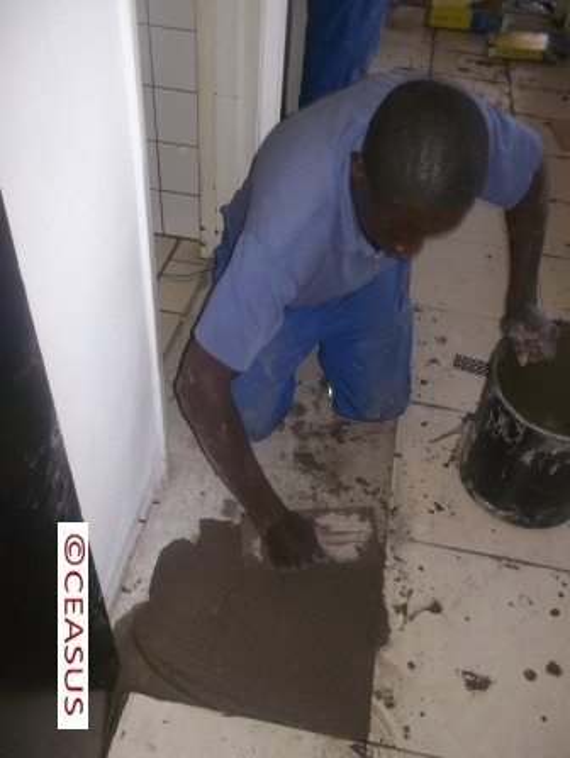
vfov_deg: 61.6
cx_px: 285
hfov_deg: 48.3
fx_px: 636
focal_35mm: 29
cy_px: 379
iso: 80
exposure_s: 1/30
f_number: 3.3
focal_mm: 4.1
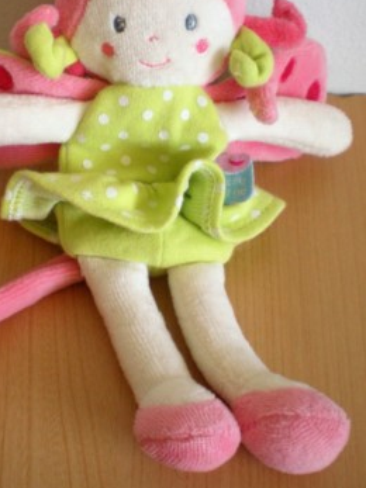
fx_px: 804
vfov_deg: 33.7
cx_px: 111
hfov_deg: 25.5
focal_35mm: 57
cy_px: 211
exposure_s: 1/47.6
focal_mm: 6.3
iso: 200
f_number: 3.1
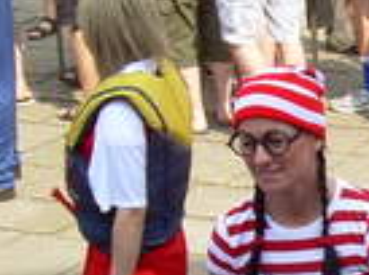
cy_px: 167
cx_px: 574
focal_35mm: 178
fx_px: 1892
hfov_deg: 10.7
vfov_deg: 8.3
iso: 50
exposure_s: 1/177
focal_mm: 6.3
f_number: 4.6
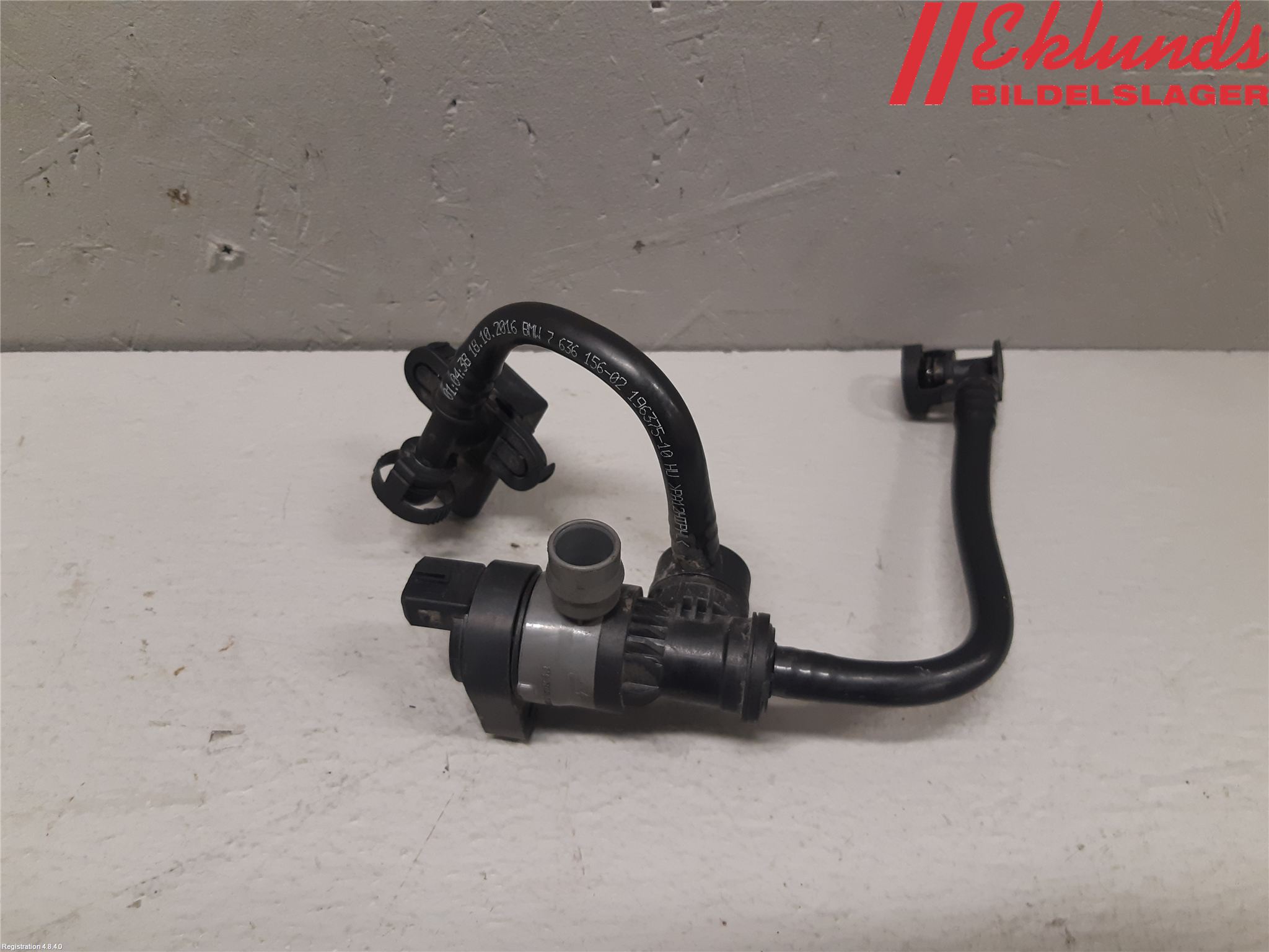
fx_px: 953
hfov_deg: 67.3
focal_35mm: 26
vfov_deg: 53.1
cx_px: 634
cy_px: 476
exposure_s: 1/50
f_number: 1.7
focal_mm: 3.93
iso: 125
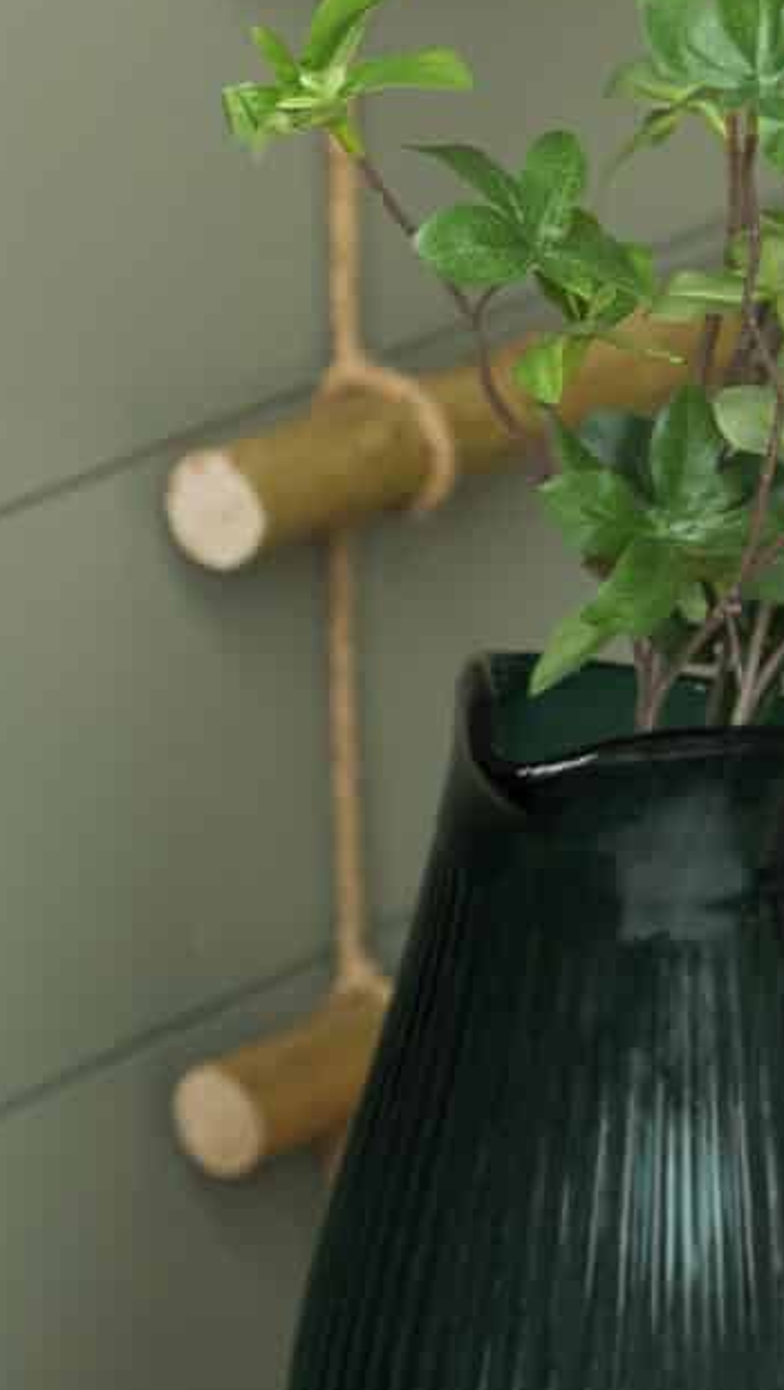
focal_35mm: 268
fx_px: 9890
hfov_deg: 4.5
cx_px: 258
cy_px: 466
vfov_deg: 8.0
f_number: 3.2
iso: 1000
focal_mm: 53
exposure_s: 1/250
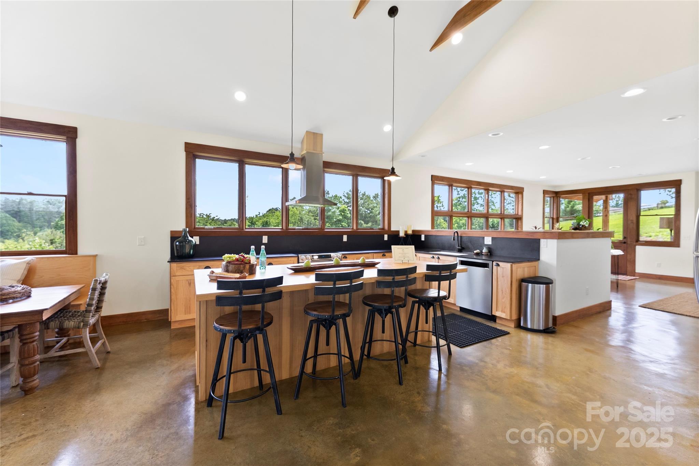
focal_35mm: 14
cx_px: 350
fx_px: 272
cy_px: 233
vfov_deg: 81.2
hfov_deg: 104.3
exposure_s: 1/30
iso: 800
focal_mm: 14
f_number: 6.3
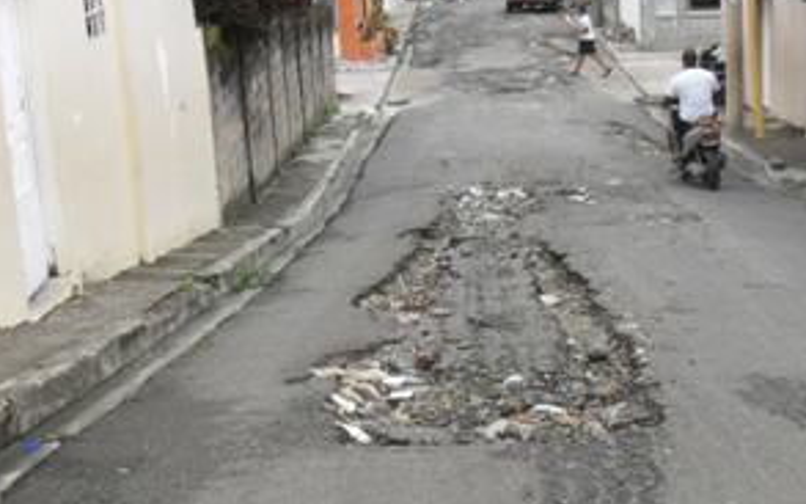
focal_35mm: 81
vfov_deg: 15.9
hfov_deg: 25.4
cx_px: 545
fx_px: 1779
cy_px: 446
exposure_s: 1/500
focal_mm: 8.8
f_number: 3.3
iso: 100
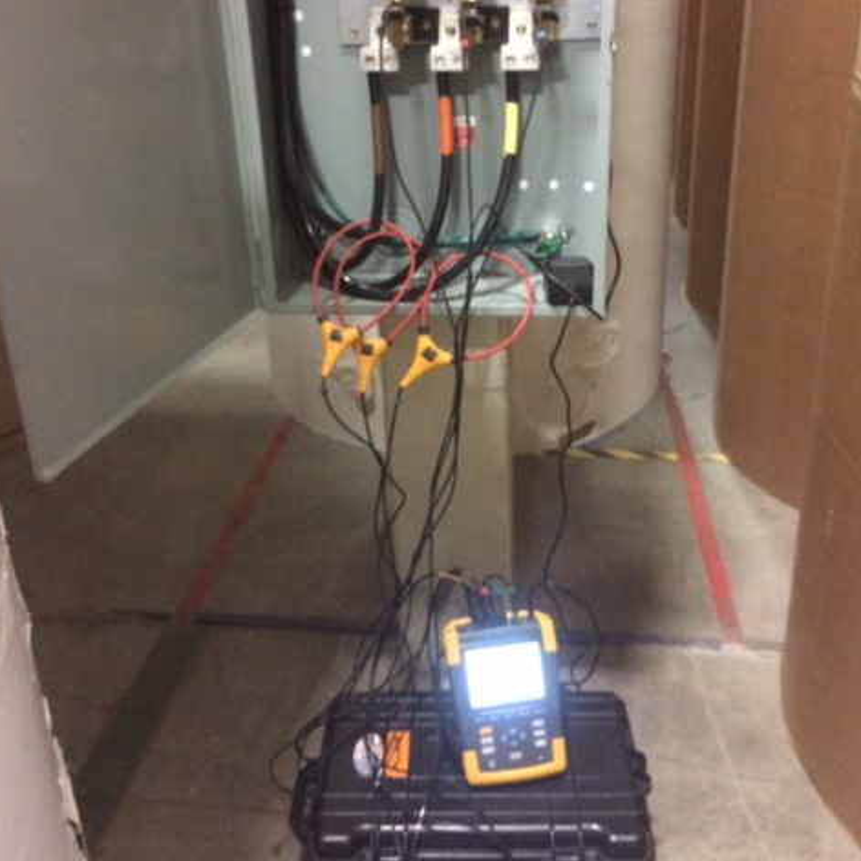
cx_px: 424
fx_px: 1013
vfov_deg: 45.7
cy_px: 335
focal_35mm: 36
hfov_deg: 46.0
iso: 400
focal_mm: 4.12
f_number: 2.2
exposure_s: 1/15
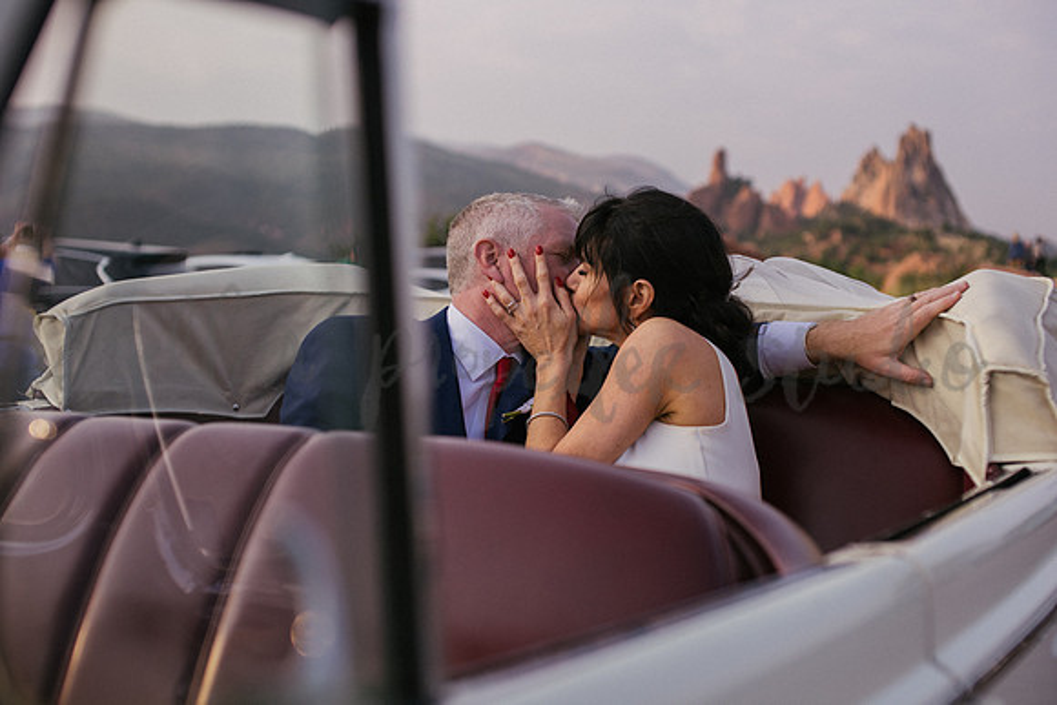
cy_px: 352
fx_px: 1468
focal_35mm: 50
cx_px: 528
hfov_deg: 39.6
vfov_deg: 27.0
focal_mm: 50
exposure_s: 1/1000
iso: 125
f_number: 3.2
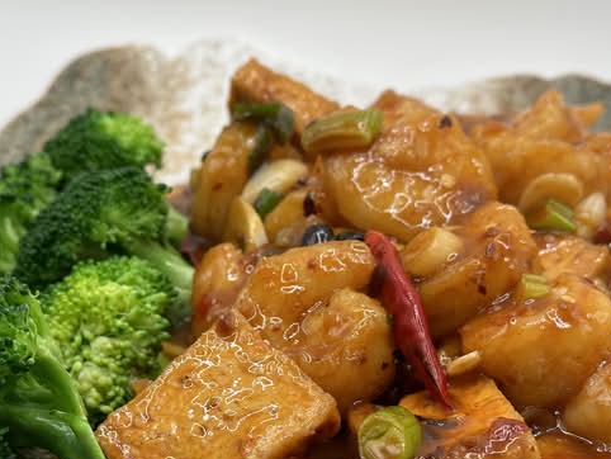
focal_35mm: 73
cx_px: 307
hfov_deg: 26.7
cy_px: 313
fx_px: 1289
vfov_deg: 20.1
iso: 50
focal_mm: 6.86
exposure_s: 1/189
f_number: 1.78
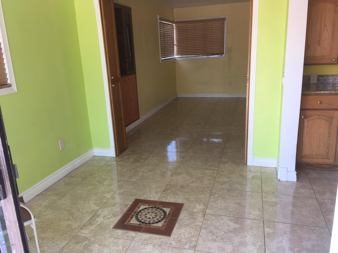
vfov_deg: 48.2
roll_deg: +1.4
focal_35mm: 29
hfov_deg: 61.7
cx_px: 169
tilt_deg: -15.8
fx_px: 283
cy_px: 126
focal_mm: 4.15
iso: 40
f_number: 2.2
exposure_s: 1/120
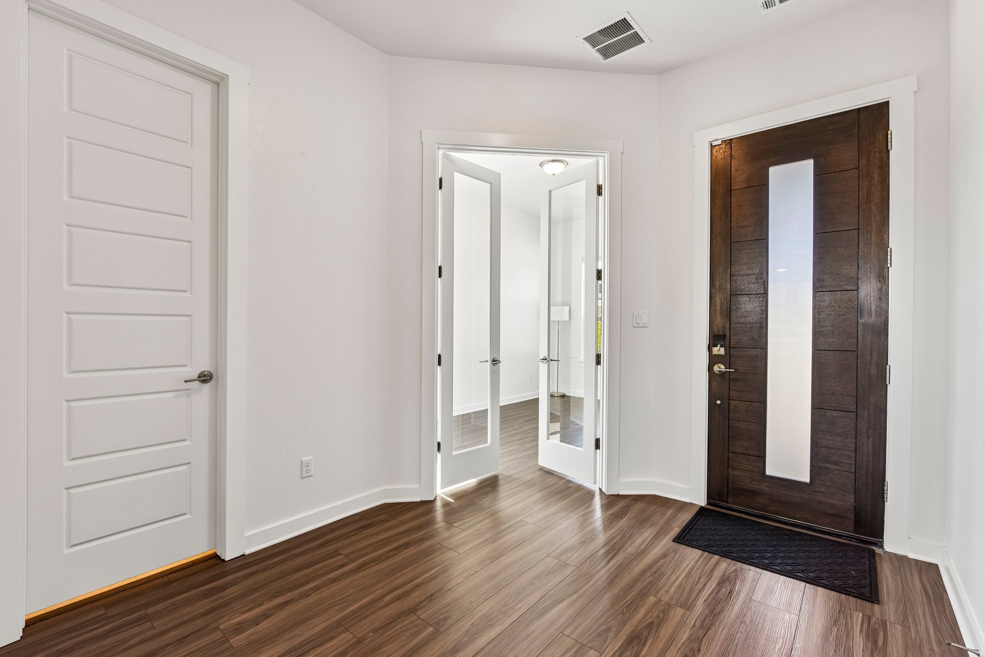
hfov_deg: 96.7
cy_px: 328
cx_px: 492
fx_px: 438
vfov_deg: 73.7
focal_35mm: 16
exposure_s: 1/15
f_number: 8
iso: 180
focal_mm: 16
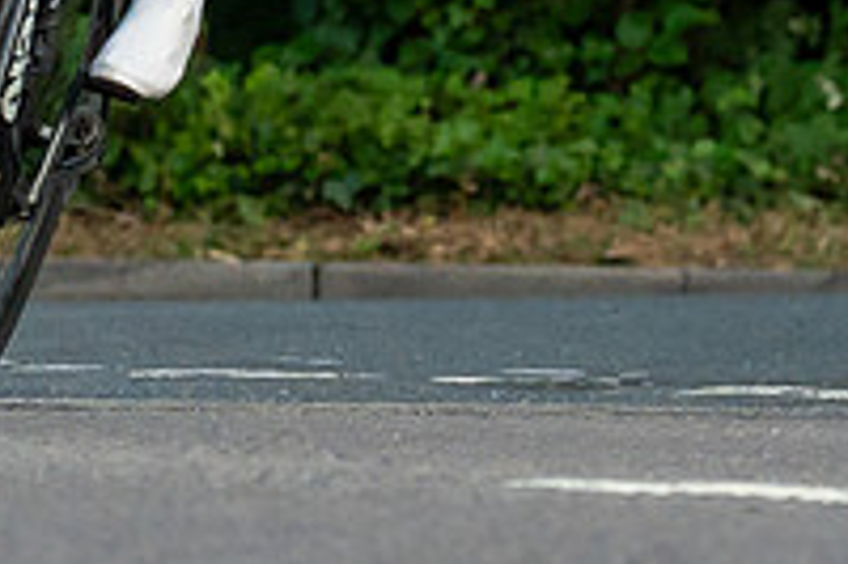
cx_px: 260
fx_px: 12521
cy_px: 81
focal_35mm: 532
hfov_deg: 3.9
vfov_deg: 2.6
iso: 1000
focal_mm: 72
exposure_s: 1/800
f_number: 3.5
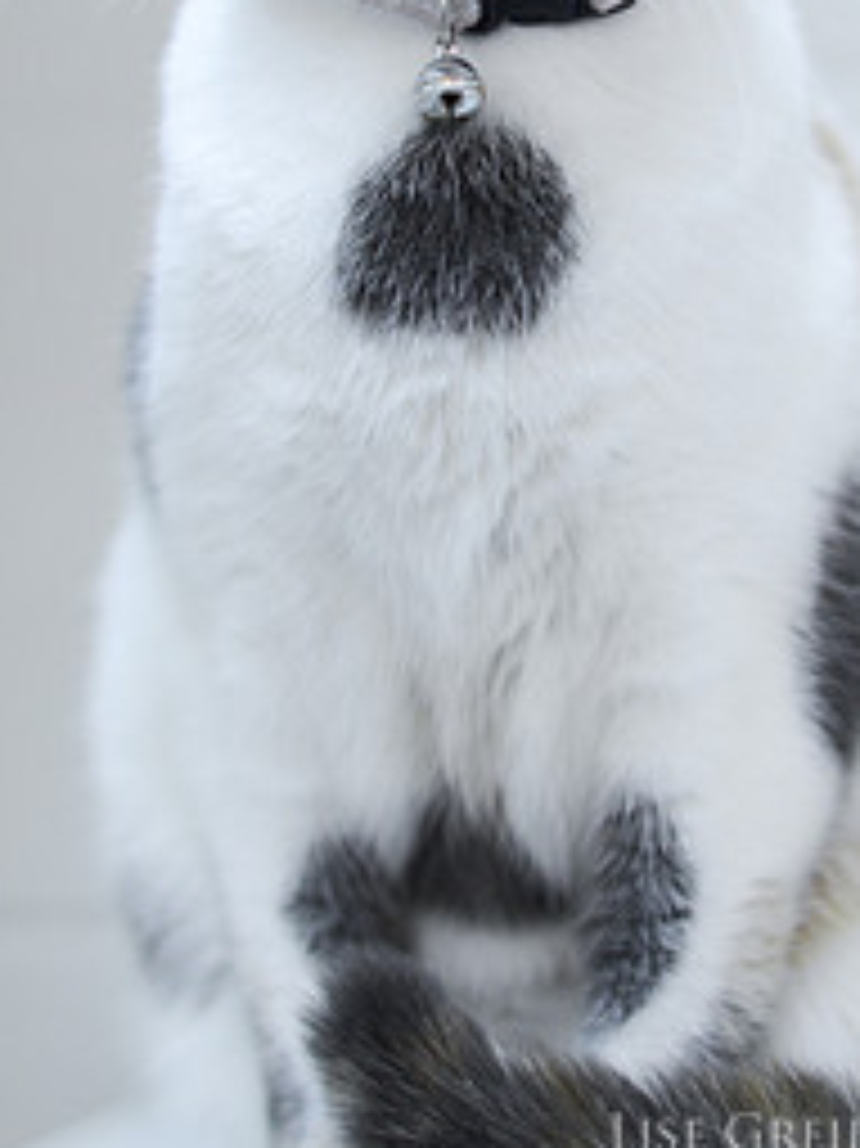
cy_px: 234
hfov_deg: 11.6
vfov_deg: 15.4
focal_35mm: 127
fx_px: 4210
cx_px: 617
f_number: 1.8
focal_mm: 50
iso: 800
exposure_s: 1/400
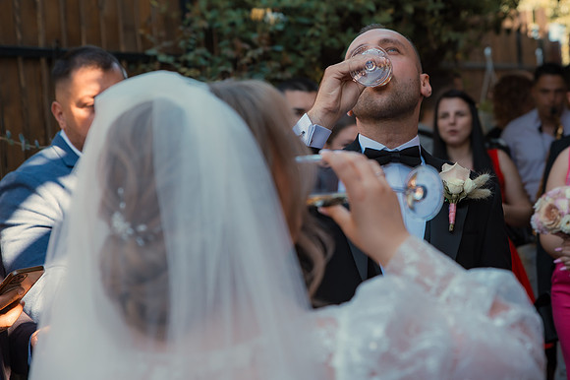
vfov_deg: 16.3
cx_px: 384
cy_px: 142
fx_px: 1321
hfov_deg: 24.2
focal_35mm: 84
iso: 200
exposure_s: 1/250
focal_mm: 62
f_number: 3.5
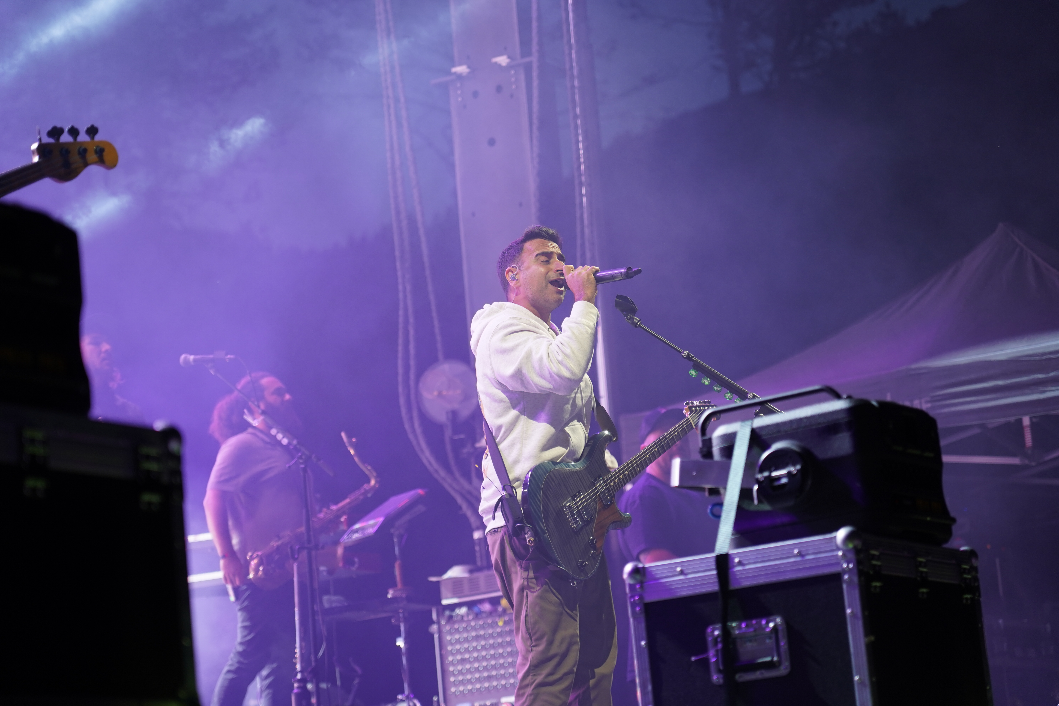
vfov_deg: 13.0
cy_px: 353
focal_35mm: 105
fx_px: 3089
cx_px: 530
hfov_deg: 19.5
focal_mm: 105
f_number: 4
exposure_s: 1/160
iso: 640
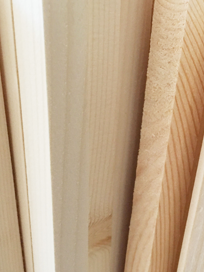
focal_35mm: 55
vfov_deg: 34.9
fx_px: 432
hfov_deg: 26.0
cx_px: 165
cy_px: 135
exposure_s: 1/17
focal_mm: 4.15
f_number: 2.2
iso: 125
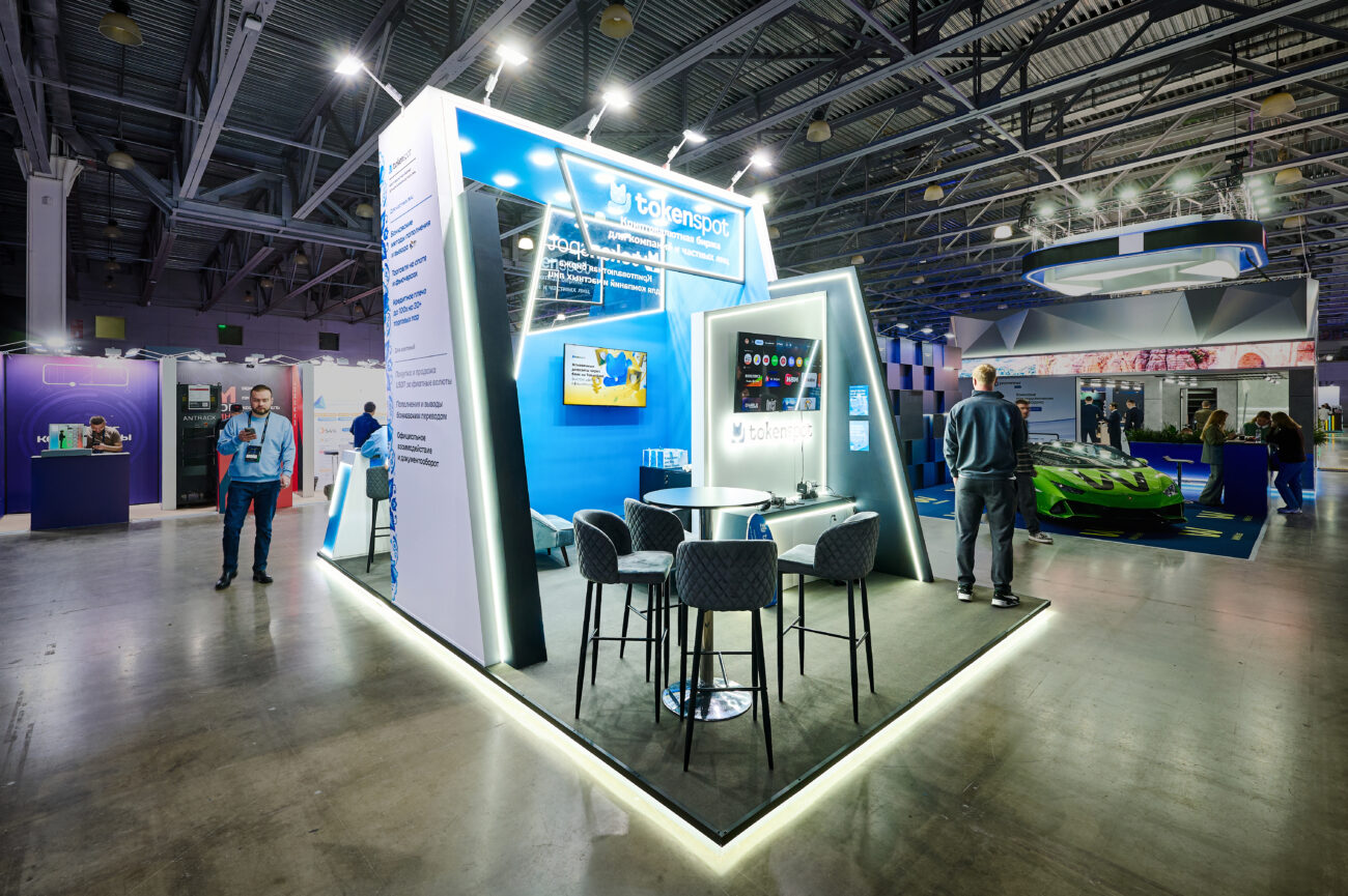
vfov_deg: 72.0
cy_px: 448
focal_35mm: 16
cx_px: 674
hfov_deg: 95.0
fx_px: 617
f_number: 7.1
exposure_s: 1/20
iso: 320
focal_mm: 16.5
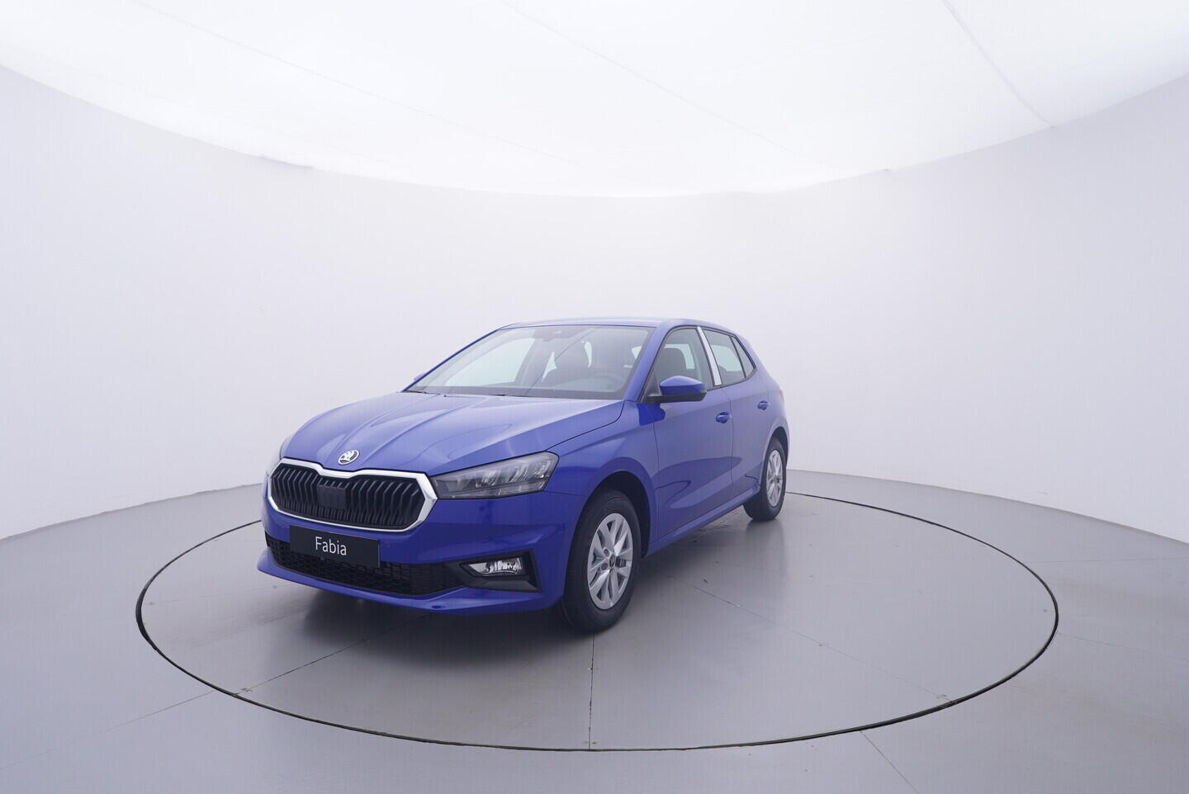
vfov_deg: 56.2
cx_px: 594
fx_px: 744
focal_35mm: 22
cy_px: 397
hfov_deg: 77.3
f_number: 5
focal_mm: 15
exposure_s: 1/80
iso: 200
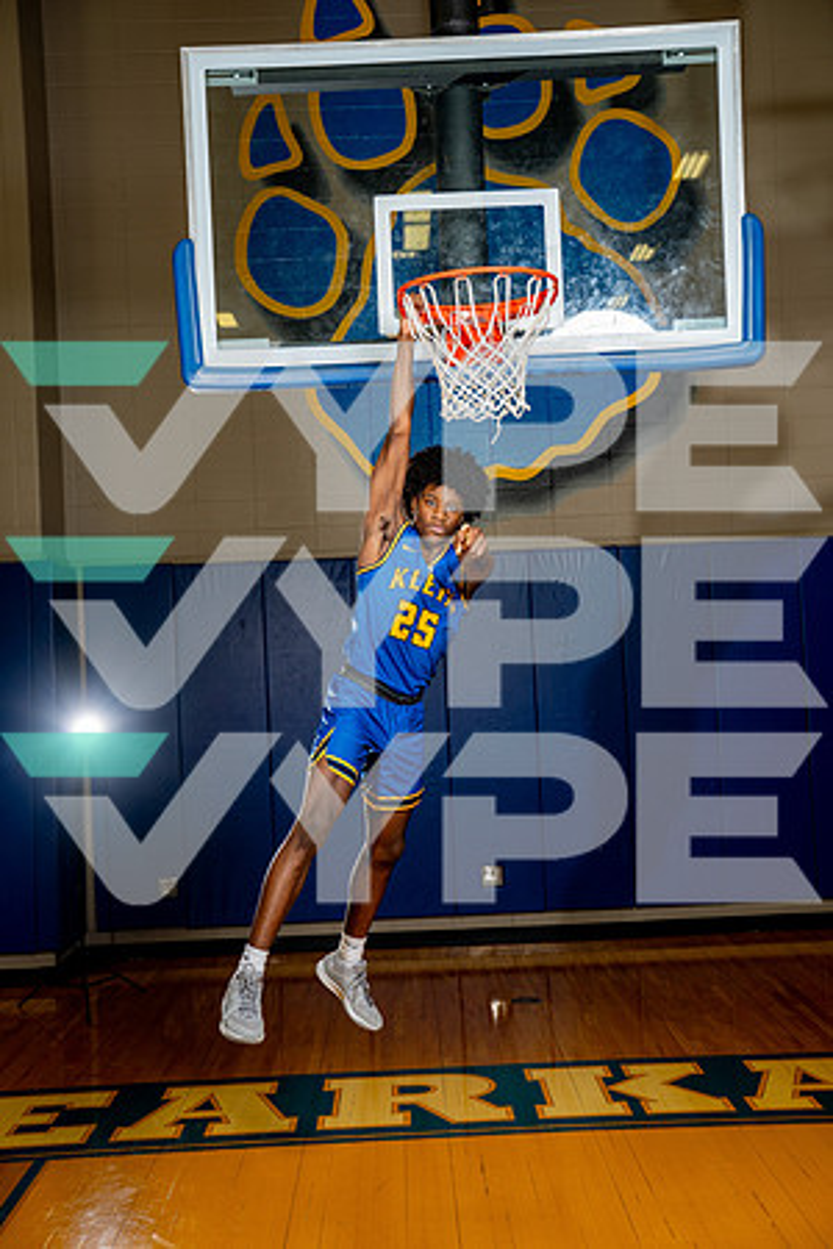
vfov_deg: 48.5
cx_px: 416
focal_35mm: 40
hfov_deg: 33.4
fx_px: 1388
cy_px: 624
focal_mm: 40
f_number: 4
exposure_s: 1/250
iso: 160
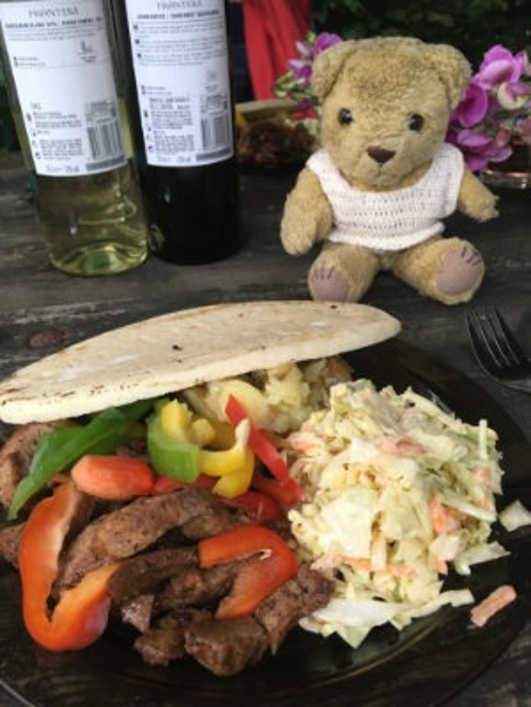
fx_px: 593
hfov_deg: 48.2
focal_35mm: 29
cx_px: 266
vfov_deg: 61.7
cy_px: 354
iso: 125
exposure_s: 1/33
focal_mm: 4.2
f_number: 2.2
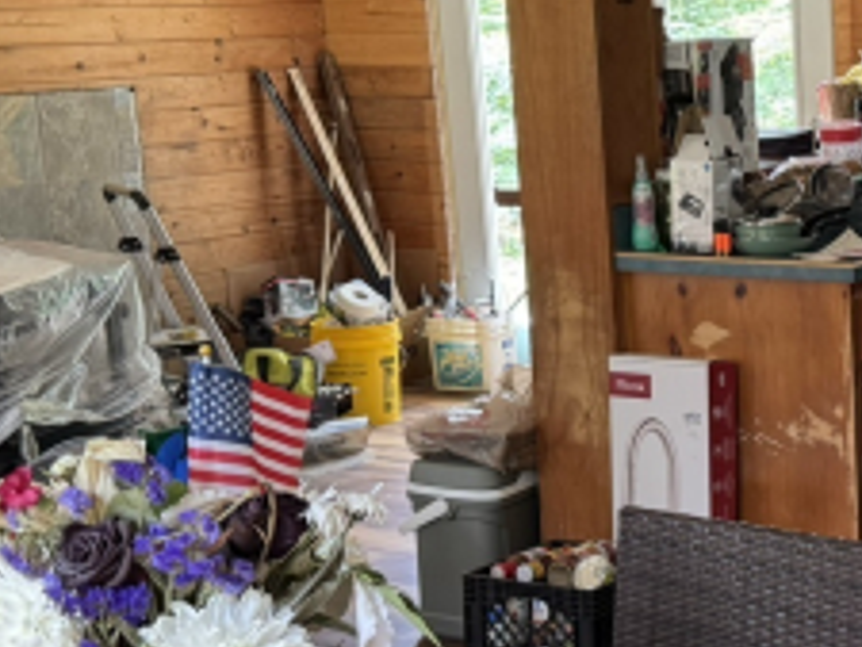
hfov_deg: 25.8
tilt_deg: -12.3
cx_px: 887
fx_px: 1769
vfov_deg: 20.7
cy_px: 390
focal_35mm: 71
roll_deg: +1.3
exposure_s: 1/60
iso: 200
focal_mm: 6.76
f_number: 1.78
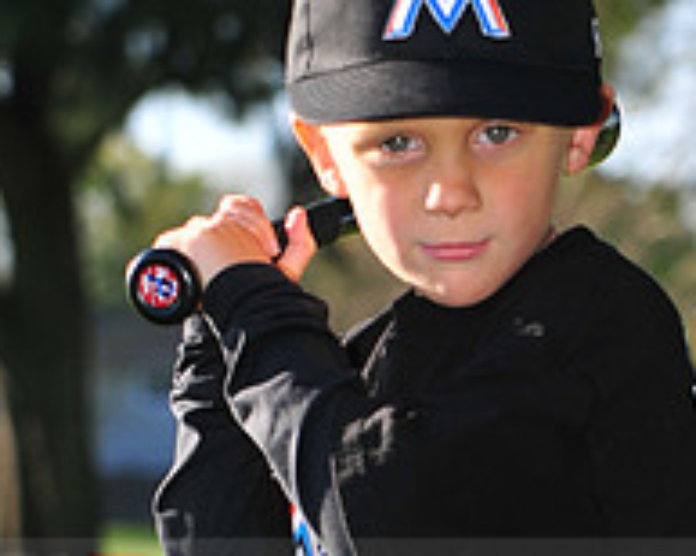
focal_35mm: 317
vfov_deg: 4.9
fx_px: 6532
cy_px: 588
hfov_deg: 6.1
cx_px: 471
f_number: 4.5
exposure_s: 1/640
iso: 200
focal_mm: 75
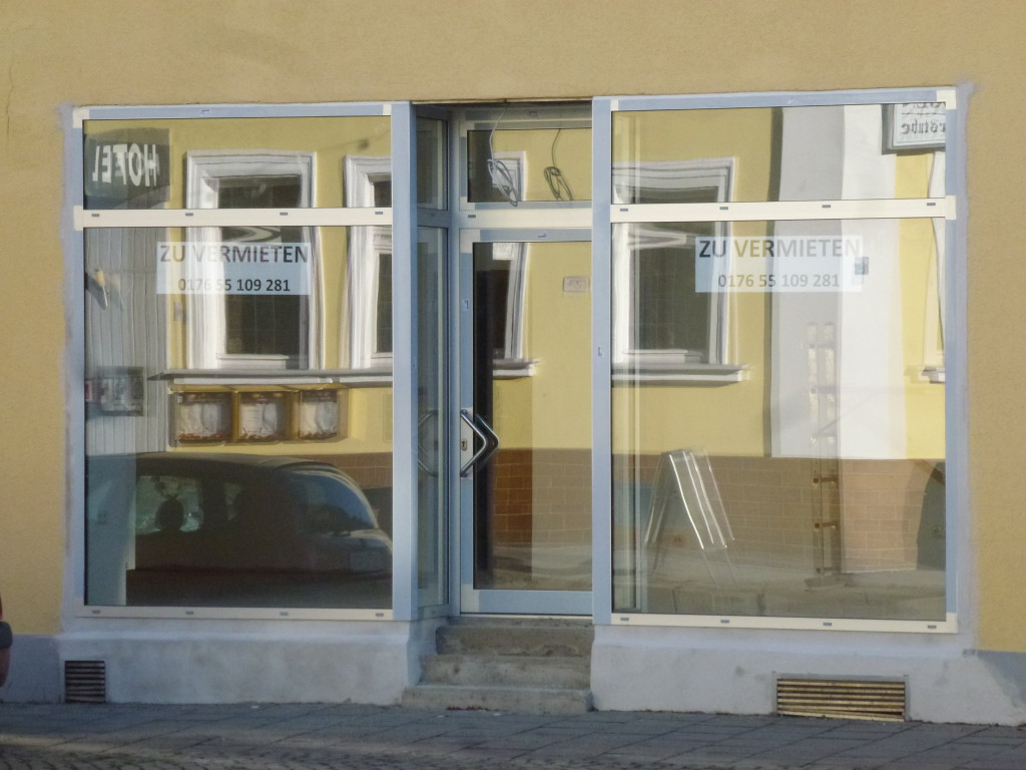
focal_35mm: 155
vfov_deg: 9.6
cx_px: 513
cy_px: 385
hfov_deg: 12.7
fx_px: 4594
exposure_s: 1/500
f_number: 5.3
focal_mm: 27.7
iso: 400
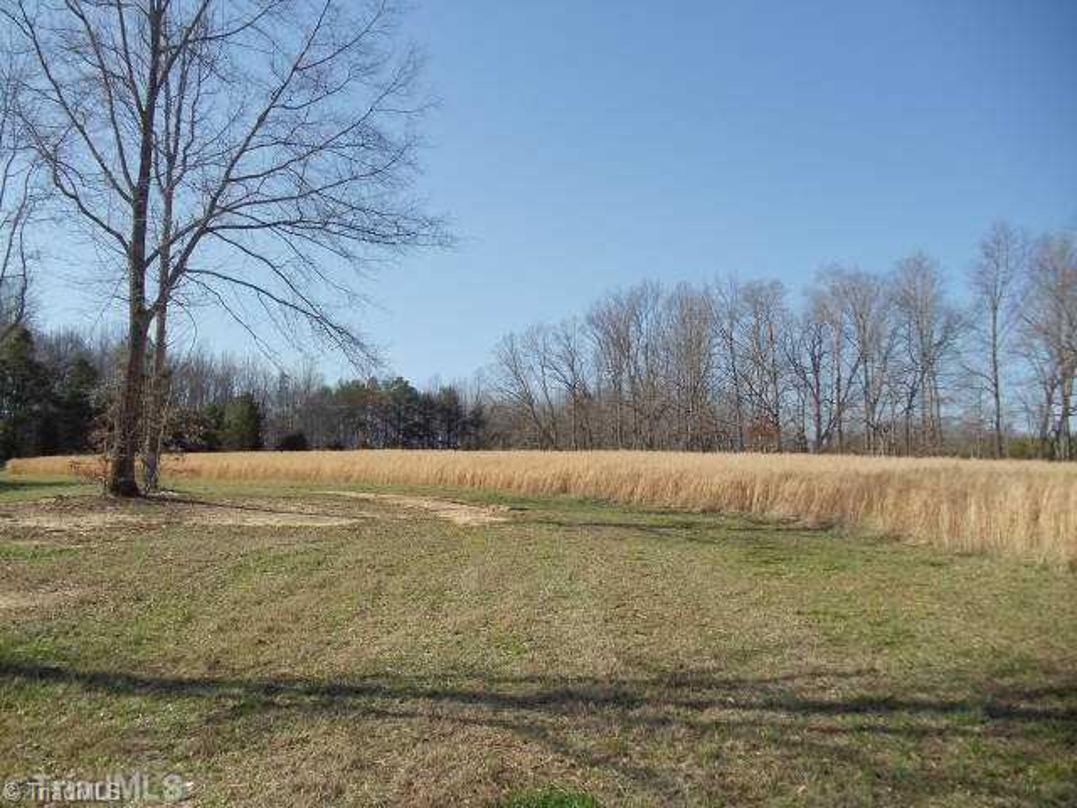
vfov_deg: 32.9
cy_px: 404
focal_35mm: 44
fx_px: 1369
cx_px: 538
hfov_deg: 42.9
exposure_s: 1/200
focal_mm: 6
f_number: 7.1
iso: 80
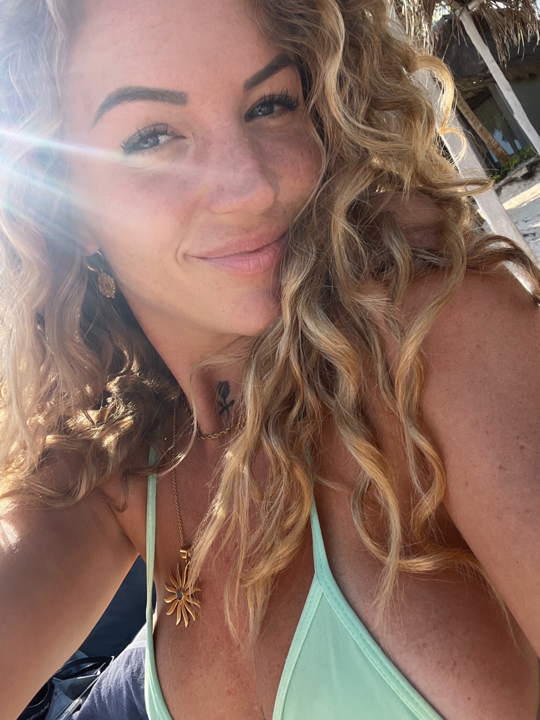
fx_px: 624
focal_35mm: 30
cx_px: 270
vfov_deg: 60.0
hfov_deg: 46.8
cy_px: 360
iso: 32
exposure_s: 1/458
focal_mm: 2.71
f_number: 2.2
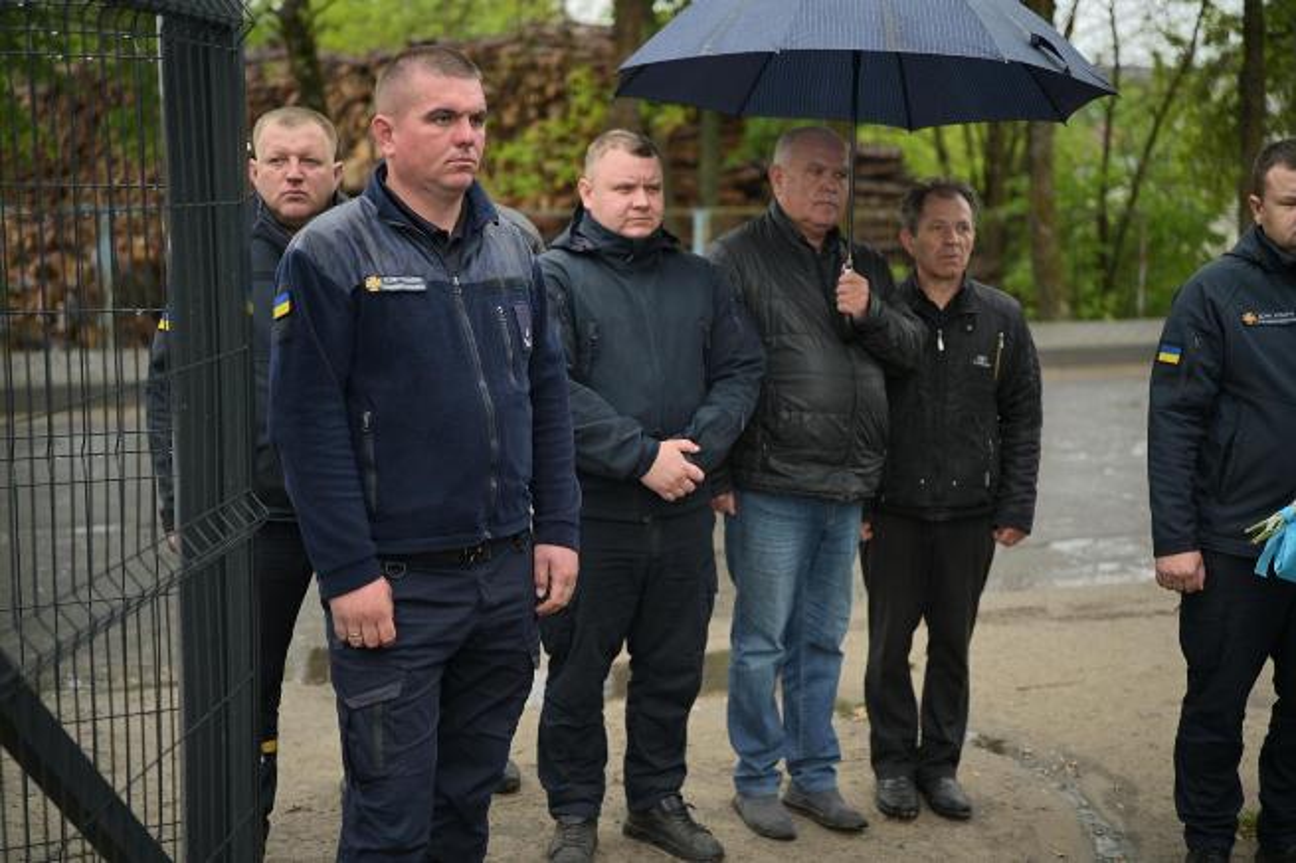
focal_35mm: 50
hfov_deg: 39.6
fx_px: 1799
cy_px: 432
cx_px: 648
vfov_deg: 27.0
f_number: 2
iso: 100
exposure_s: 1/160
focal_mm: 50
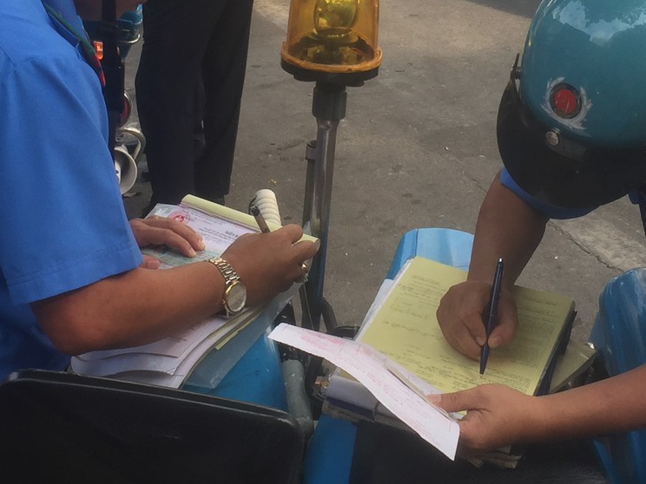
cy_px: 54
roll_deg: +1.8
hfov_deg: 25.0
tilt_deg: -11.6
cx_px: 289
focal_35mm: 78
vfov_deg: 18.6
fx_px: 1456
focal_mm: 4.15
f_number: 2.2
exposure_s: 1/210
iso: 32
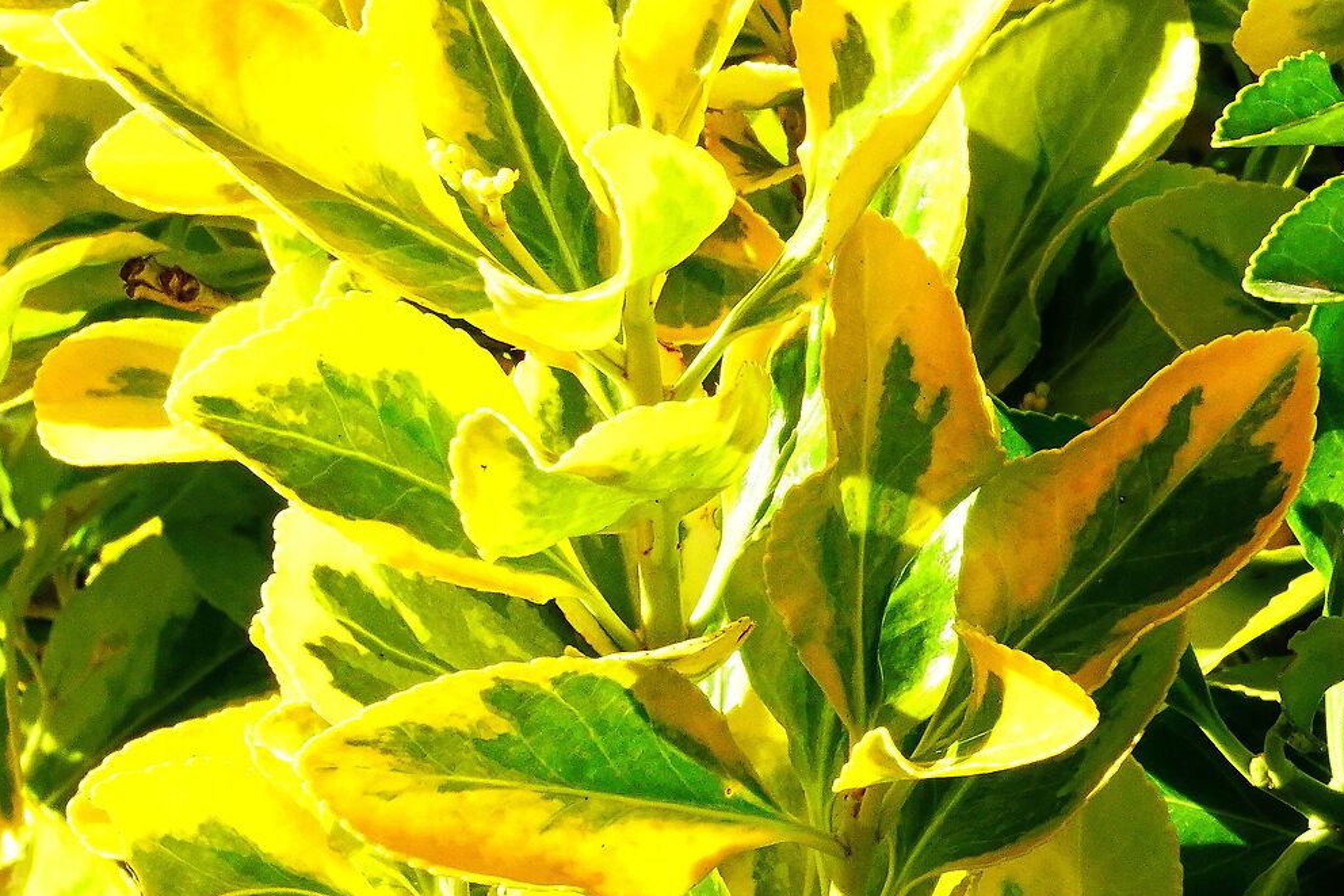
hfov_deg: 7.5
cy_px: 541
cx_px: 1404
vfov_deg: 5.0
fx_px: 10160
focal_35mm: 272
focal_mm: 75
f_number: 22
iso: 1250
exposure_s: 1/125
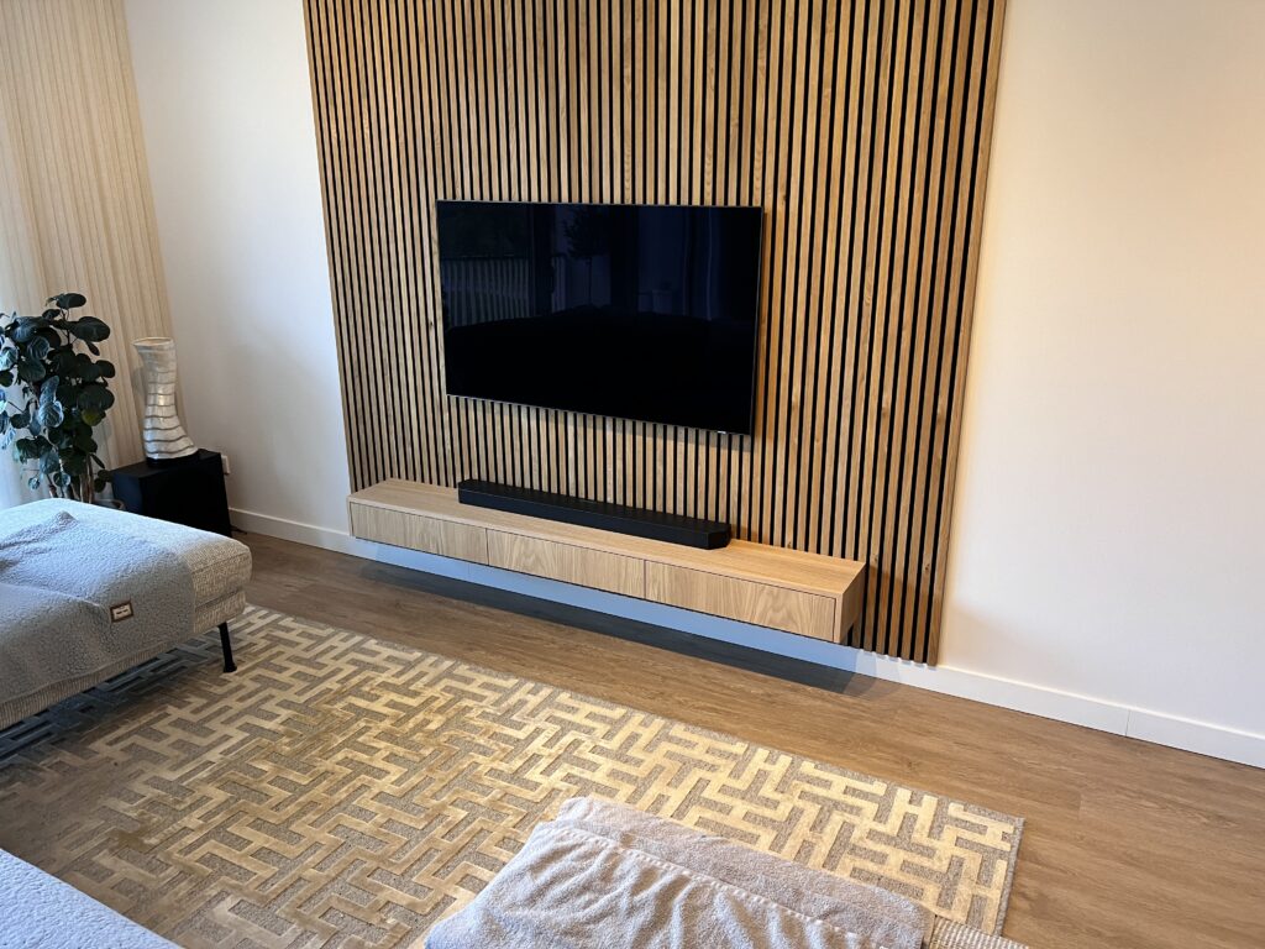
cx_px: 632
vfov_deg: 53.1
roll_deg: -0.3
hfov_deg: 67.3
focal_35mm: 26
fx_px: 950
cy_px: 474
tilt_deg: -17.9
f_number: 1.5
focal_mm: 5.7
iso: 250
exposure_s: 1/60
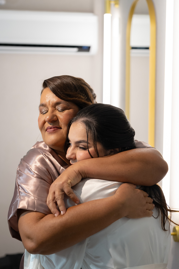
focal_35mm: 75
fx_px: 559
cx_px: 90
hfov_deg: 18.2
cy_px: 134
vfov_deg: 27.0
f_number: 2
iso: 1000
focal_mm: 50
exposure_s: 1/320
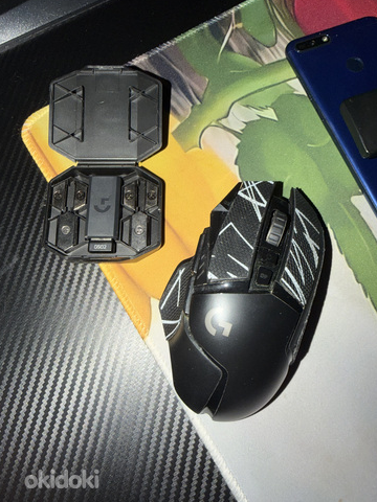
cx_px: 191
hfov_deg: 54.9
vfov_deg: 69.4
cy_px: 254
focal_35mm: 25
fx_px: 363
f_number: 2.2
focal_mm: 2.22
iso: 32
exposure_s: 1/51
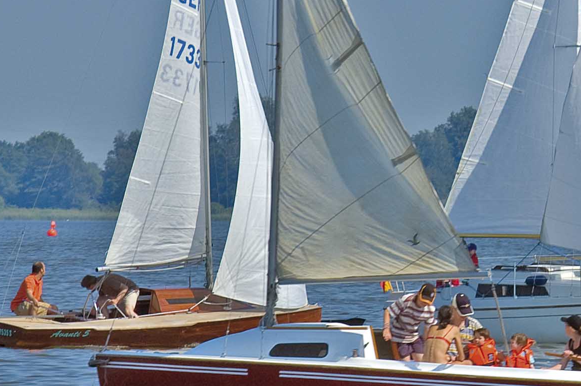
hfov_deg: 2.1
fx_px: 15691
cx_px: 564
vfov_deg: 1.4
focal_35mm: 973
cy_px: 161
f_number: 13
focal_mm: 250
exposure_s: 1/200
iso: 200
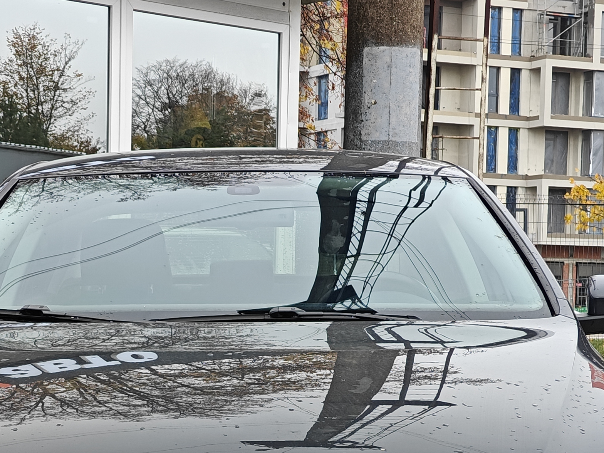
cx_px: 248
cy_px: 451
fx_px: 1640
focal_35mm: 94
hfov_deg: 20.8
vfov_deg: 15.4
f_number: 2
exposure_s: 1/403
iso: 50
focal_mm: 7.08
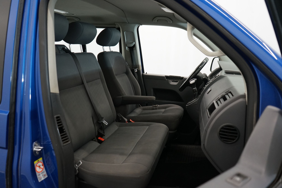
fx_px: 227
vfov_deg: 45.0
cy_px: 94
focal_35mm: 29
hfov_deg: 63.7
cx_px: 141
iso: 1600
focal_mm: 29
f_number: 3.5
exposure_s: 1/160
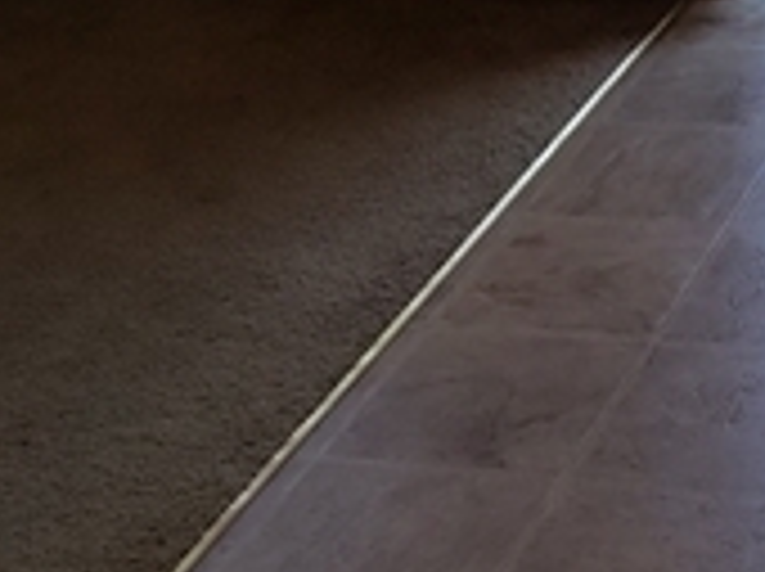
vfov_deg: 13.8
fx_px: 2251
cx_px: 803
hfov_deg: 18.7
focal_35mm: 102
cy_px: -203
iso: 64
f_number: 2.4
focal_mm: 4.3
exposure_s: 1/60
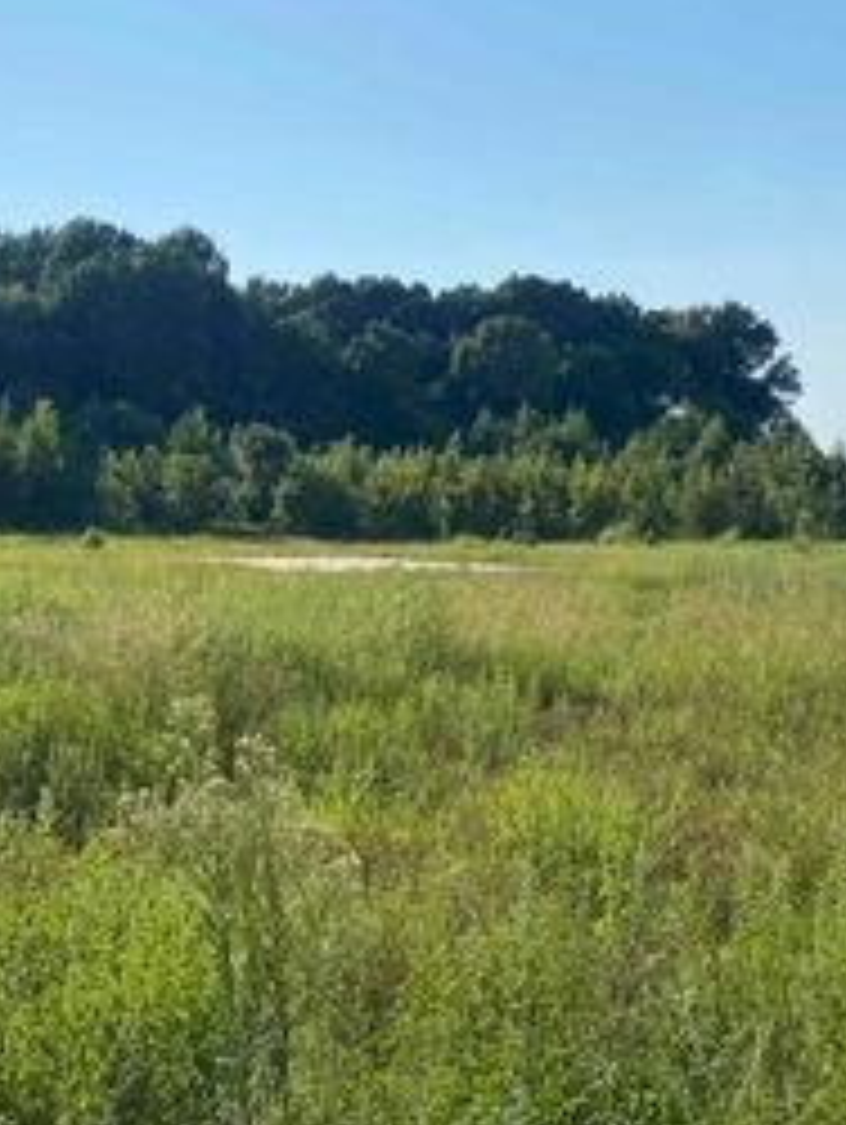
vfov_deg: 36.7
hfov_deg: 28.0
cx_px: 315
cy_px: 497
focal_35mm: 52
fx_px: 1692
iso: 32
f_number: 1.8
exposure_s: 1/5025
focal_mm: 4.25
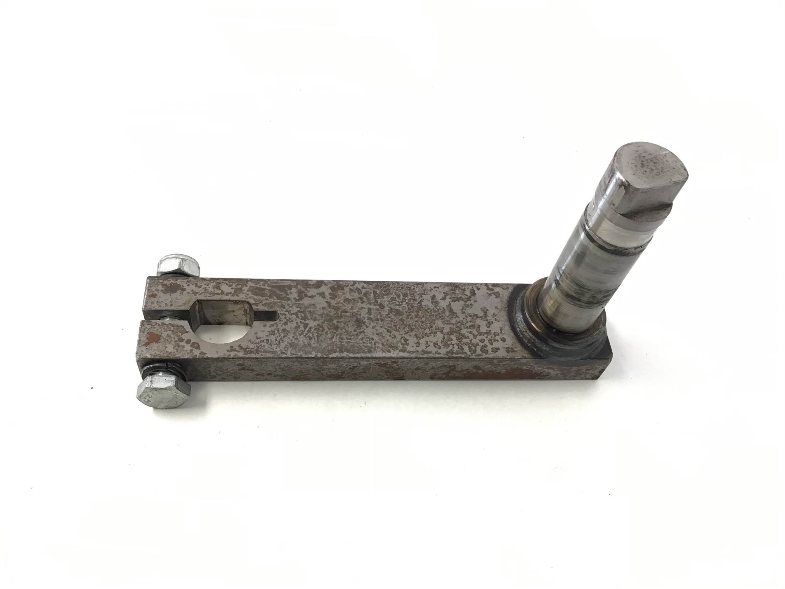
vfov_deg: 45.4
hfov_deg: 58.4
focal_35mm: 31
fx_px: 703
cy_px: 294
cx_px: 392
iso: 25
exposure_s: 1/30
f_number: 2.4
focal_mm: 3.3
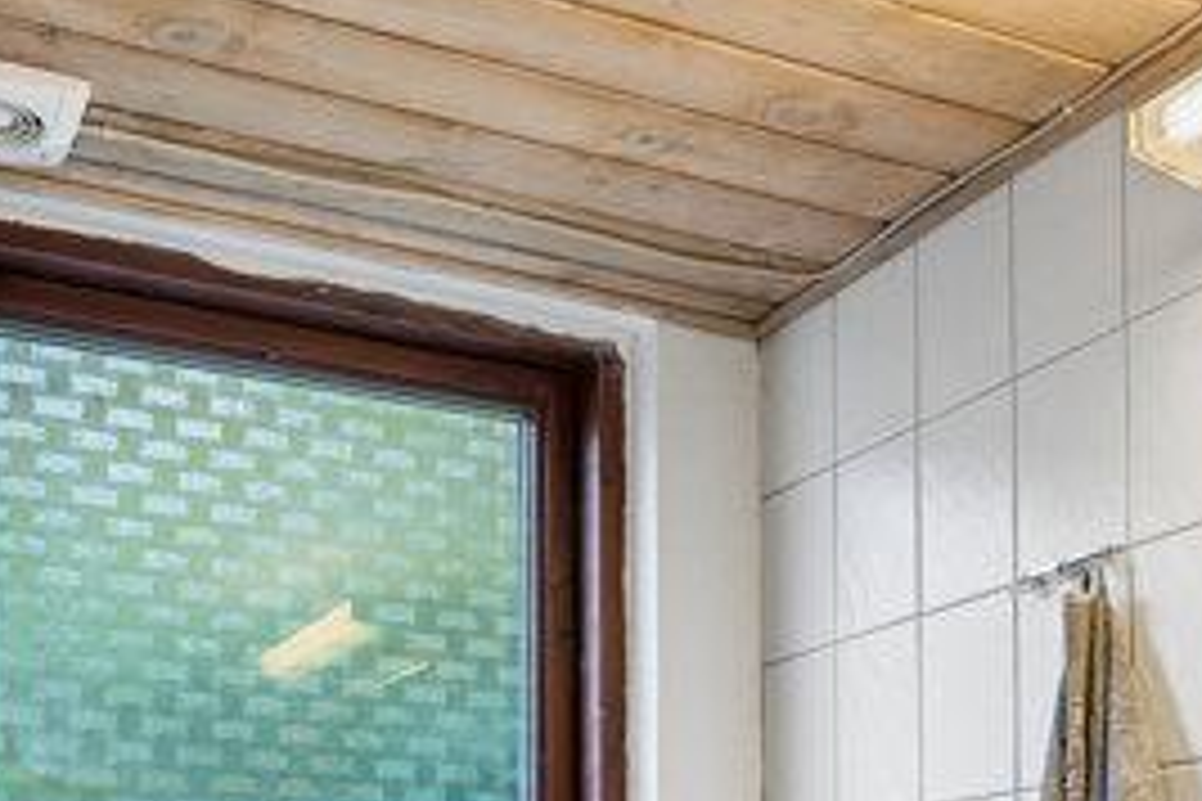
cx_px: 477
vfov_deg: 24.6
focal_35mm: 48
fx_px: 1603
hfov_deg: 40.9
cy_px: 1033
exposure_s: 1/5
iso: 200
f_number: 8
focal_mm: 16
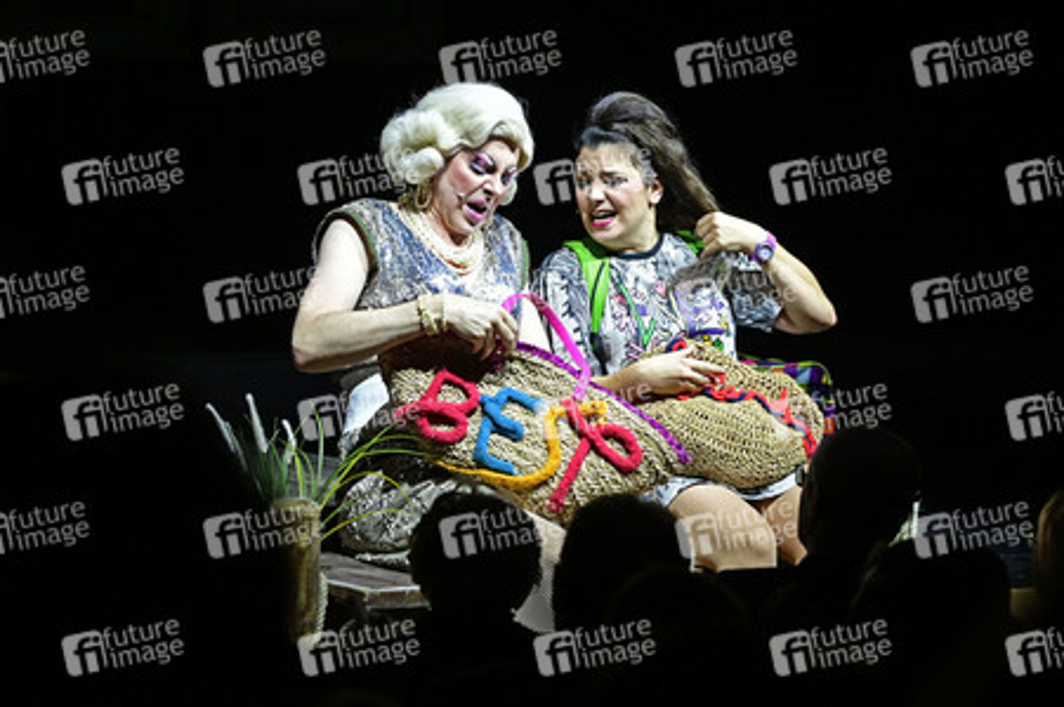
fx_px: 3012
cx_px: 532
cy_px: 354
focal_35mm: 102
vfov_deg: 13.4
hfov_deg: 20.0
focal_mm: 102
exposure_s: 1/125
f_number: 4
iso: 800
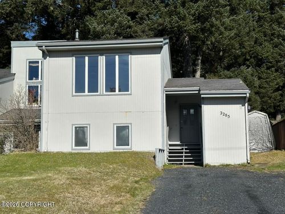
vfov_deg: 30.3
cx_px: 142
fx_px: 395
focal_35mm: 48
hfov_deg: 39.7
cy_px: 107
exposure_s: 1/8197
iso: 64
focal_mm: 6.86
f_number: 1.78
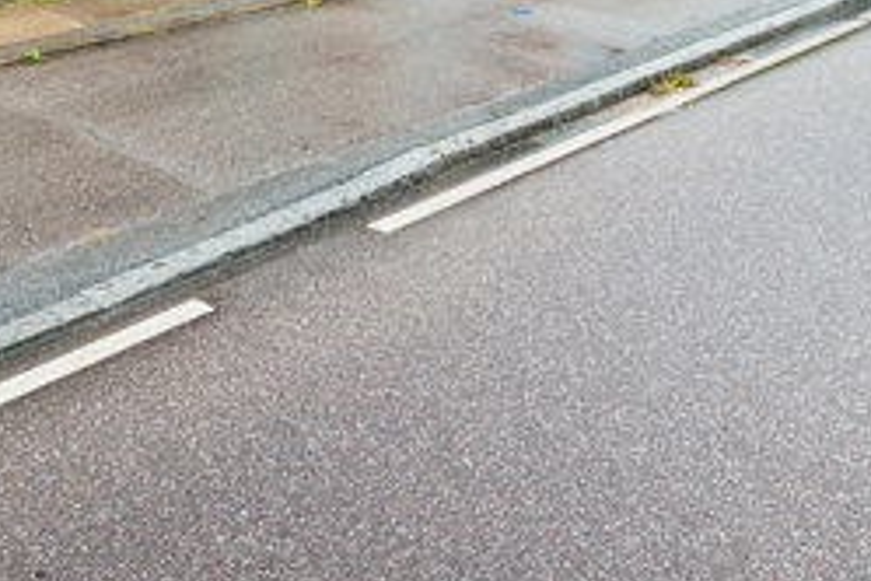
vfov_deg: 24.0
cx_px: 98
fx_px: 1089
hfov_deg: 40.5
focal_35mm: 45
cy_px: -275
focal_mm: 14
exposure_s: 1/30
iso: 250
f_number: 10
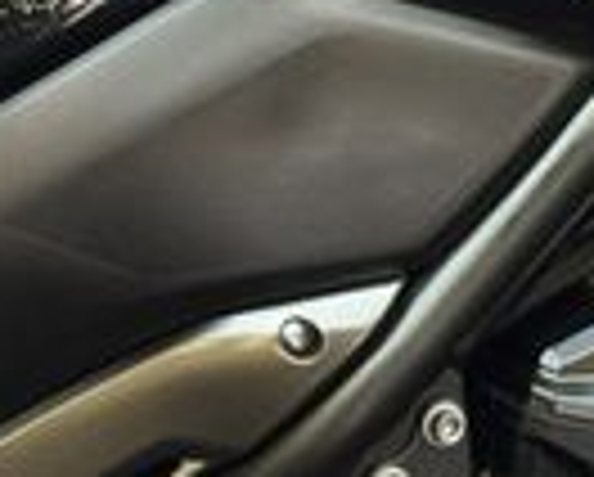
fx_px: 3997
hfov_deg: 8.5
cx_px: 279
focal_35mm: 227
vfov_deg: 6.7
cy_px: -279
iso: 250
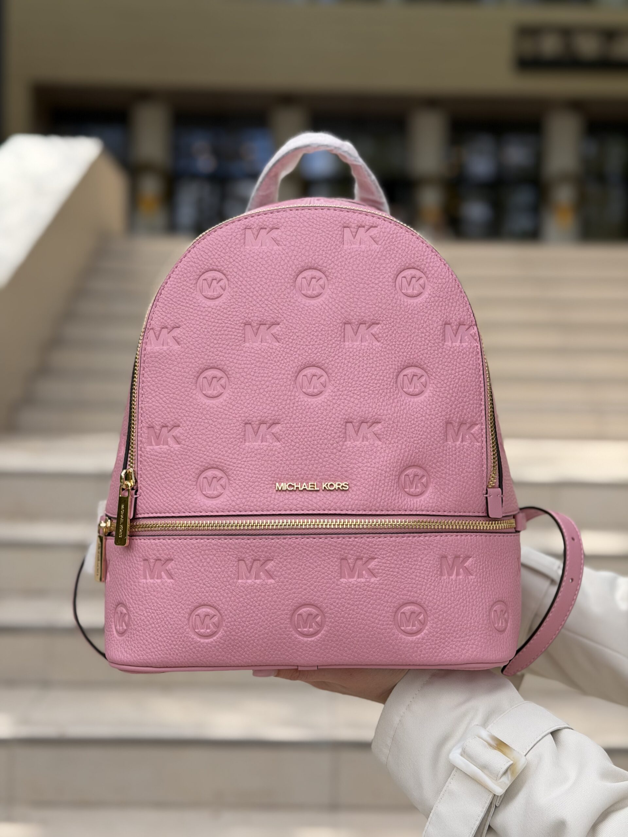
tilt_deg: -1.1
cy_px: 418
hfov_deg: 30.3
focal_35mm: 48
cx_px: 314
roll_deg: -1.4
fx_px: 1161
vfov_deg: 39.7
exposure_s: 1/2415
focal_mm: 6.76
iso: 64
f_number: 1.78
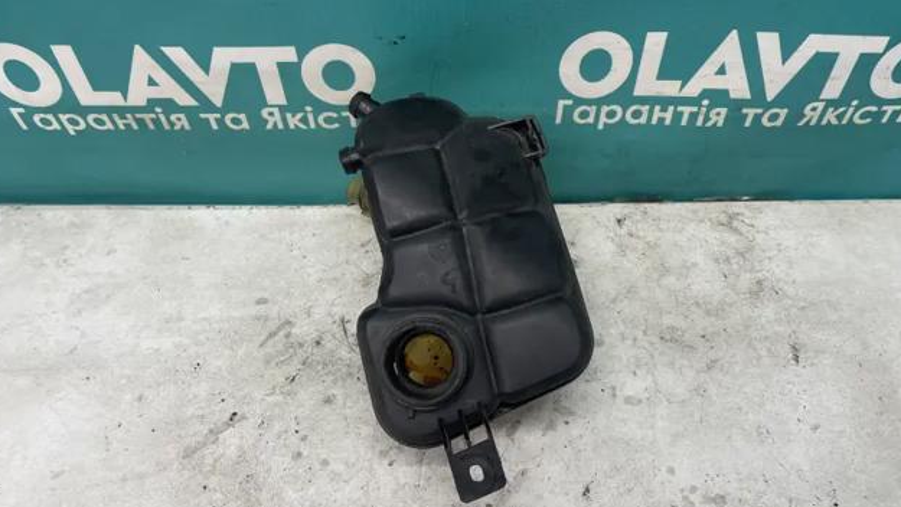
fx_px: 693
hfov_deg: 66.1
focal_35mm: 29
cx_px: 451
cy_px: 298
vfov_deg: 40.1
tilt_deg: -51.5
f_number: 1.6
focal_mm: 4.2
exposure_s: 1/100
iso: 80
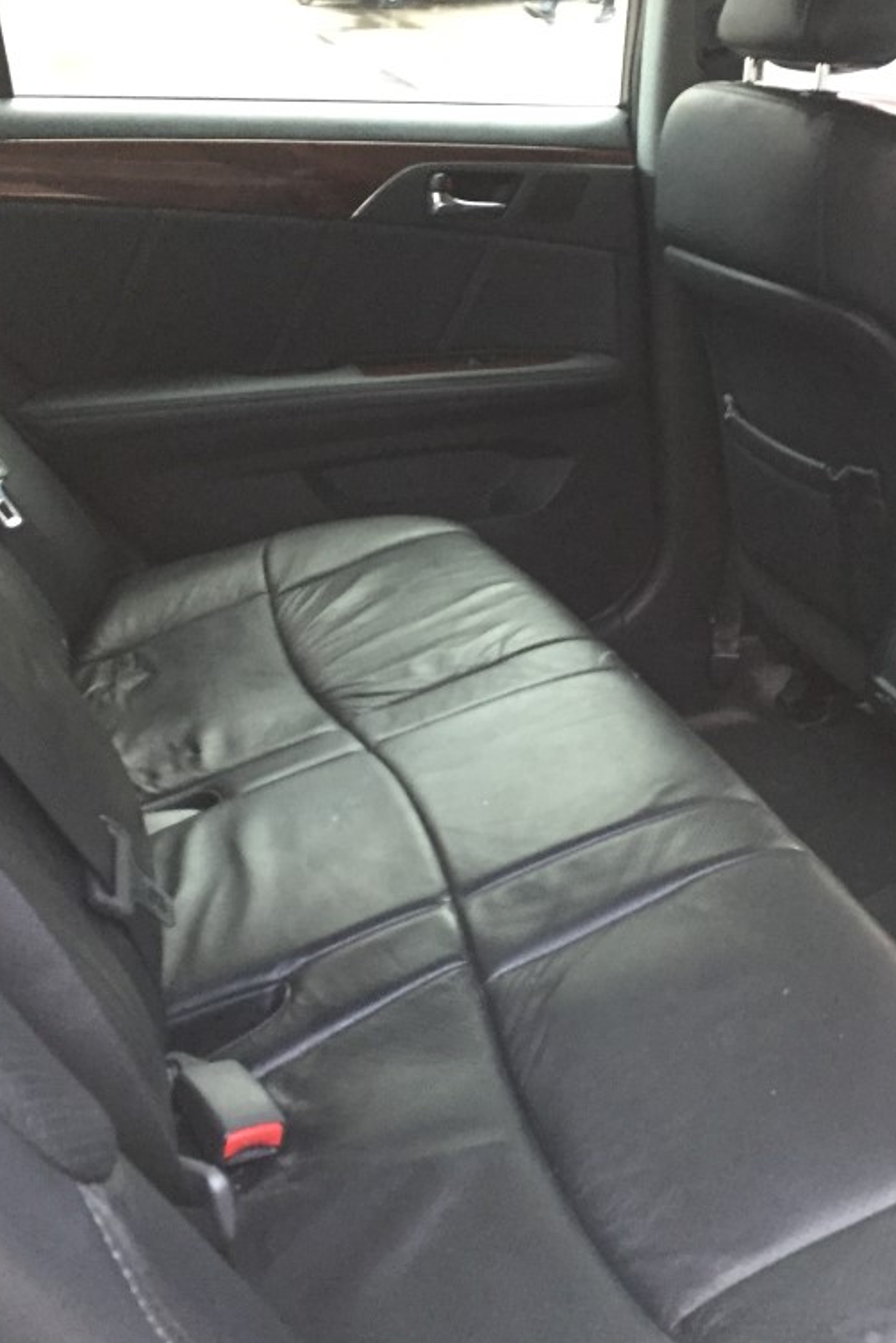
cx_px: 578
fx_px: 1531
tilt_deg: -28.3
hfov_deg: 32.4
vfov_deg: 47.4
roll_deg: -2.5
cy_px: 678
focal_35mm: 41
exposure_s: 1/20
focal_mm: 4.15
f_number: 2.2
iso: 250
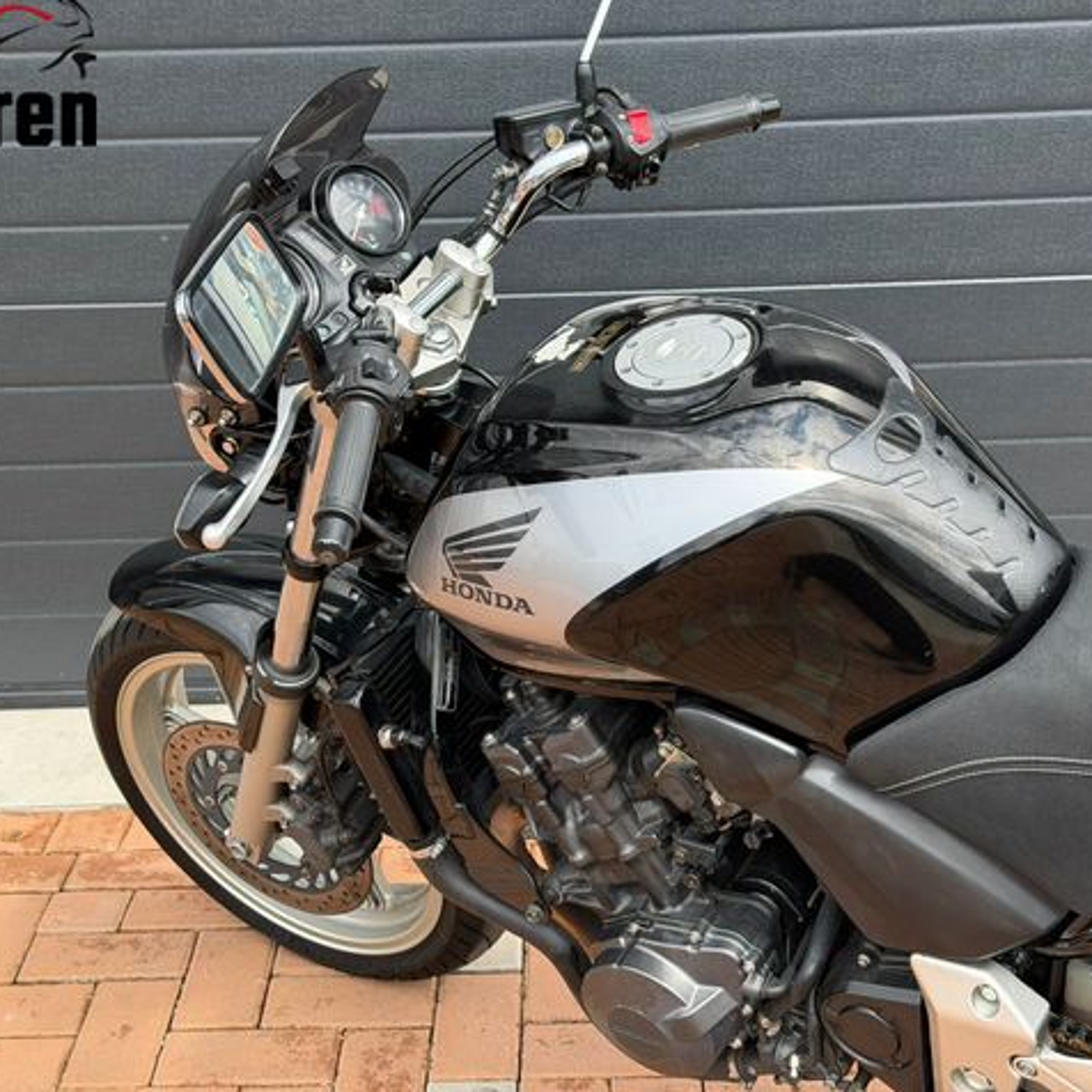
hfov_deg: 30.0
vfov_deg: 30.0
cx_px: 537
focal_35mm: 57
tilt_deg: -19.6
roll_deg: +1.7
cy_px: 544
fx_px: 2034
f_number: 1.78
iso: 100
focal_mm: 6.76
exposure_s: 1/1377
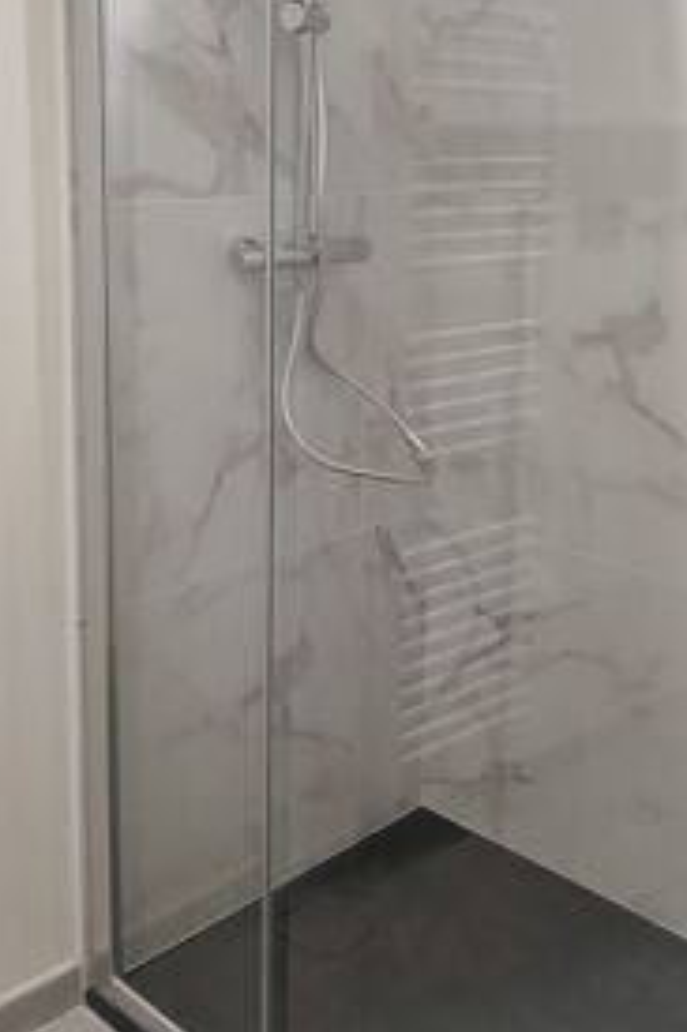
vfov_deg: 45.6
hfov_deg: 31.9
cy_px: 336
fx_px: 1204
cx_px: 330
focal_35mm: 42
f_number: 1.8
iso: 200
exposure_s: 1/50
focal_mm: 3.98
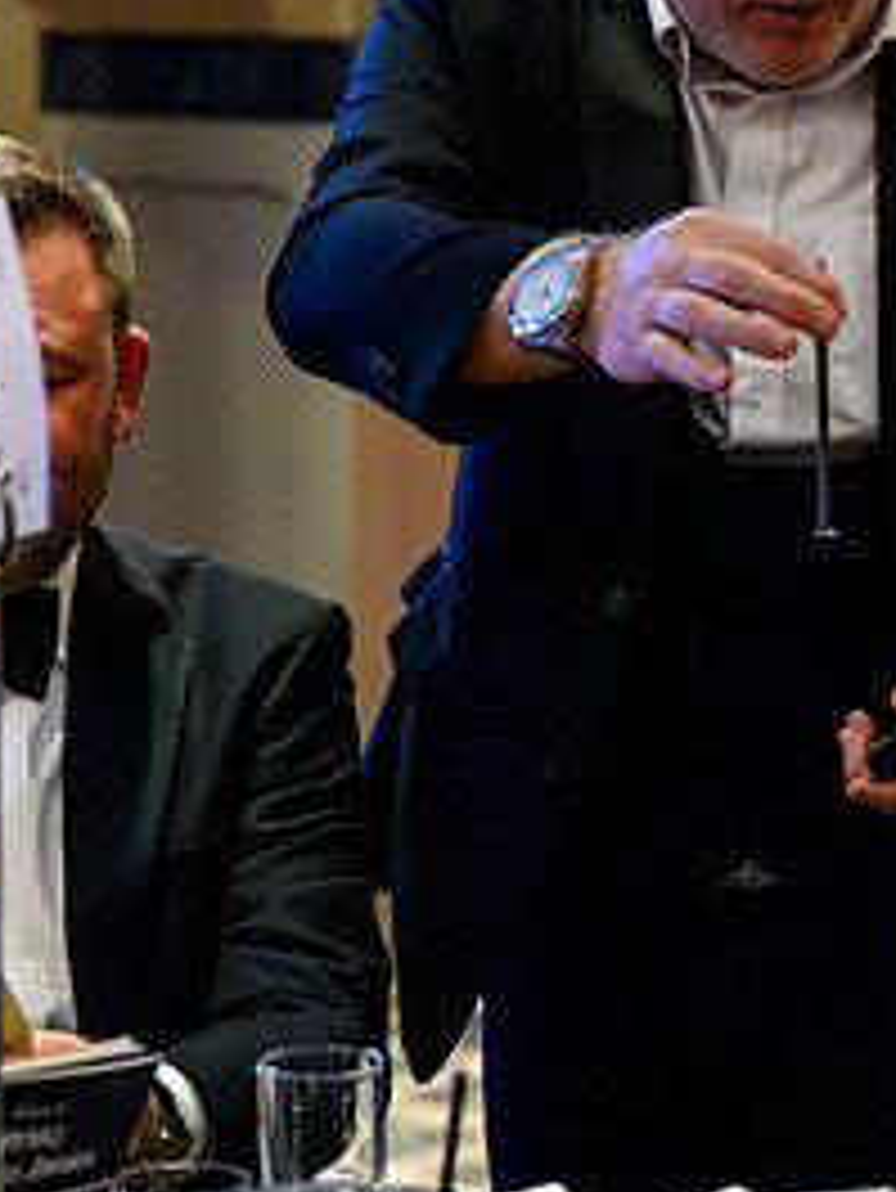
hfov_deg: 10.1
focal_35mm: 147
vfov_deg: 13.4
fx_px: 5069
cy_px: 423
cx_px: 590
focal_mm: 70
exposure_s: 1/400
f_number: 4
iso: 51200
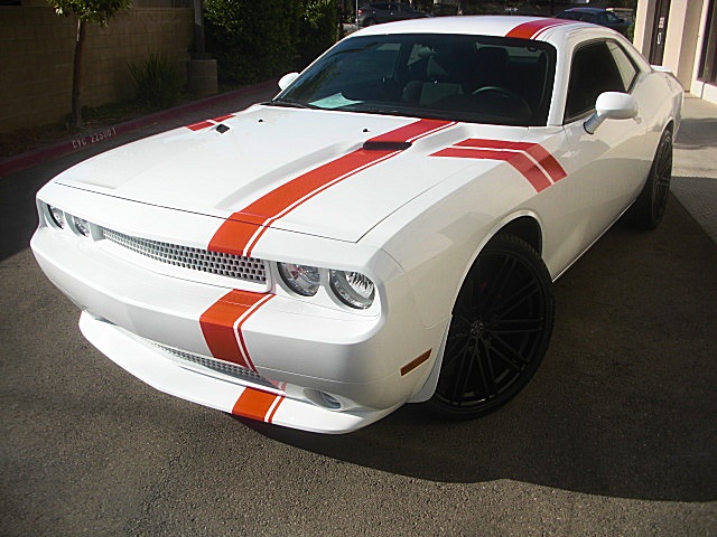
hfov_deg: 51.4
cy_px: 268
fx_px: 746
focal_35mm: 36
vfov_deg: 39.7
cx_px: 358
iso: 50
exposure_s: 1/200
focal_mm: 6.3
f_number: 7.9
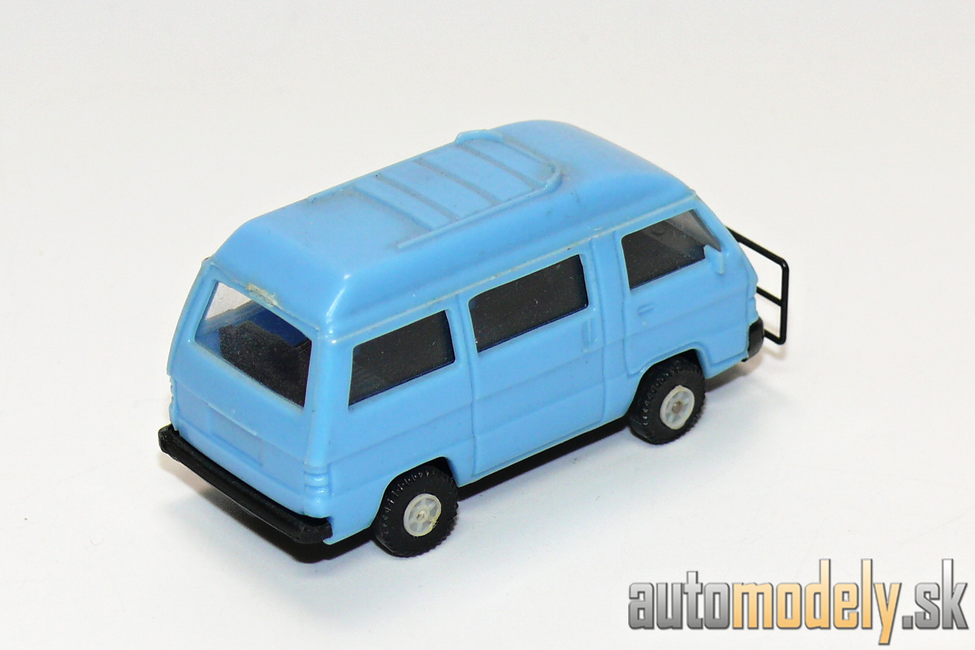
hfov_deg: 13.8
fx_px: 4035
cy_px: 286
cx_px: 488
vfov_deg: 9.2
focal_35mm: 149
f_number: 4
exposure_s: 1/30
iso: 100
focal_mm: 17
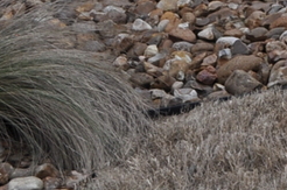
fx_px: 1894
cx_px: 821
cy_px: -324
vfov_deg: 5.5
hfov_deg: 7.7
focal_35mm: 238
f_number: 6.3
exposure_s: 1/160
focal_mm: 24
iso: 200
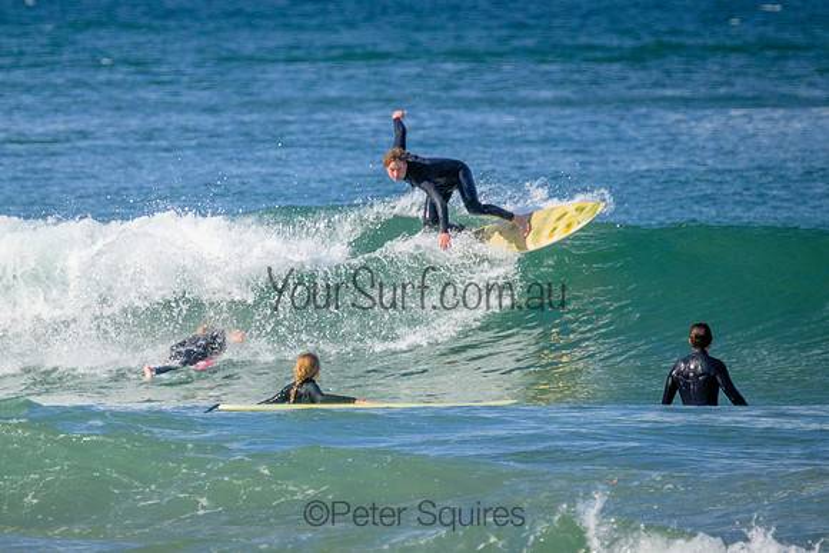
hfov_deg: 2.0
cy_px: 232
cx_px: 330
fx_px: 23409
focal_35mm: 1016
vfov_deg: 1.4
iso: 2000
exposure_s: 1/1250
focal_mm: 800
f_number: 11
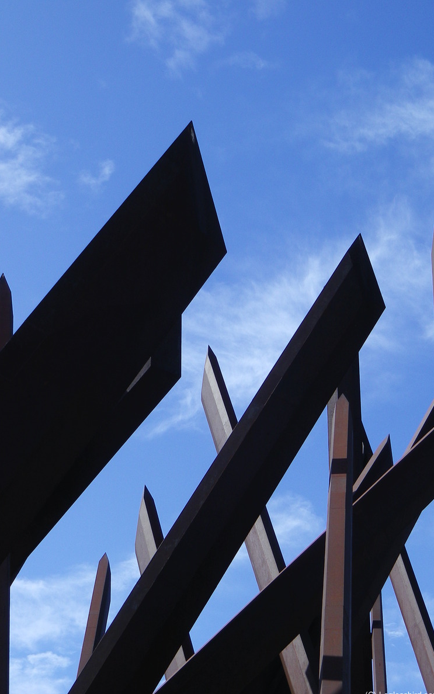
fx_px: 1438
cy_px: 350
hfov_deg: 17.2
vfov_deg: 27.1
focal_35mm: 76
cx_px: 258
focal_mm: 12.5
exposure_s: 1/400
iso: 80
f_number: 4.9
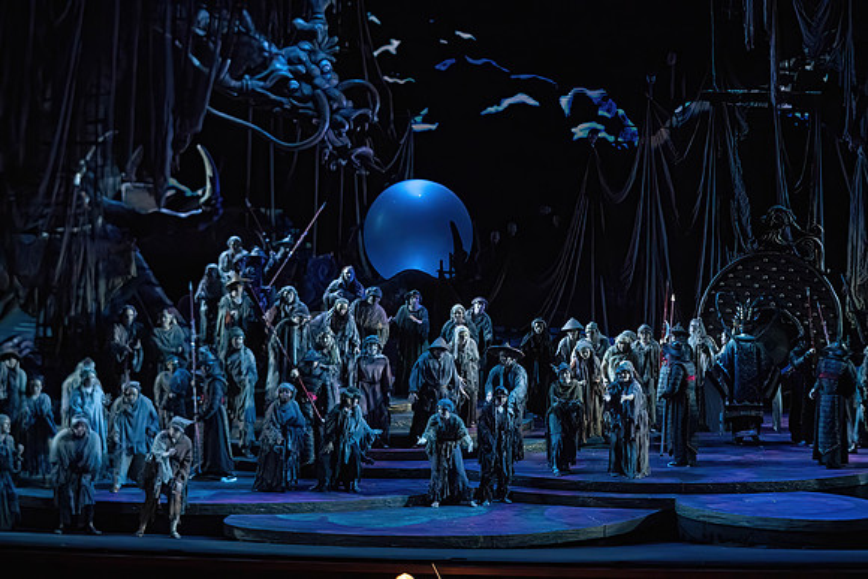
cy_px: 290
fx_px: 1688
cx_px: 434
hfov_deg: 28.8
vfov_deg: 19.5
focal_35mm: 70
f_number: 4.5
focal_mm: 70
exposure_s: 1/400
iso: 20000
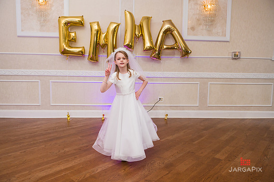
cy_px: 91
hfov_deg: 73.8
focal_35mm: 24
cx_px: 137
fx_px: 183
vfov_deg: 53.1
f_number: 5
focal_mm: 24
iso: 1250
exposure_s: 1/200
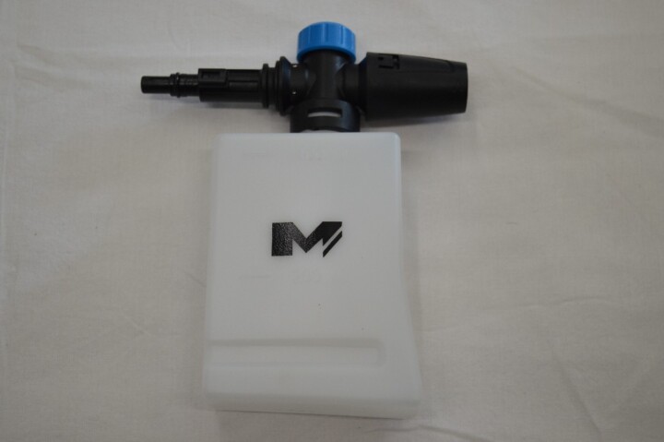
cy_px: 221
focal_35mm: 57
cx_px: 332
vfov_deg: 23.7
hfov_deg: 35.1
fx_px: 1051
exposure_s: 1/100
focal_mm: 38
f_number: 4.8
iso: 400
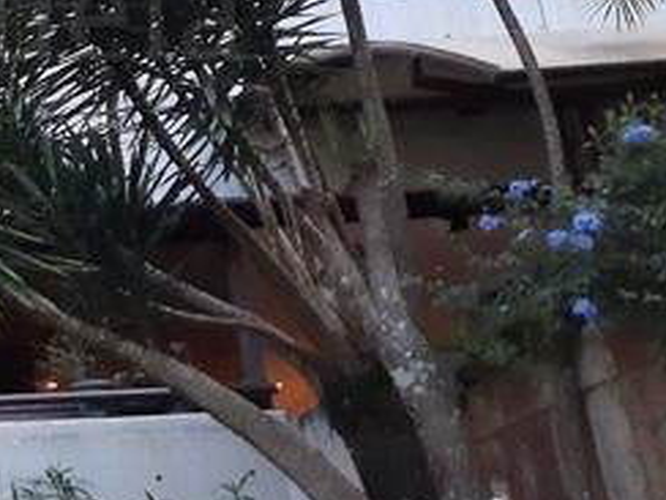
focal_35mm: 105
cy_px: 11
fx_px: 2020
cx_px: -729
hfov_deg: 14.8
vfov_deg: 13.9
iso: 125
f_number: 2
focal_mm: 4.6
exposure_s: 1/60
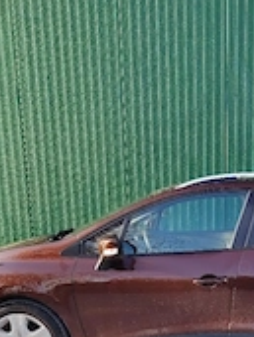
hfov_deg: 25.4
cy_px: 329
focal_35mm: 56
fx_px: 546
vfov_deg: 31.9
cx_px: 228
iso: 100
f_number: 1.75
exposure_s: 1/141
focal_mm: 5.25
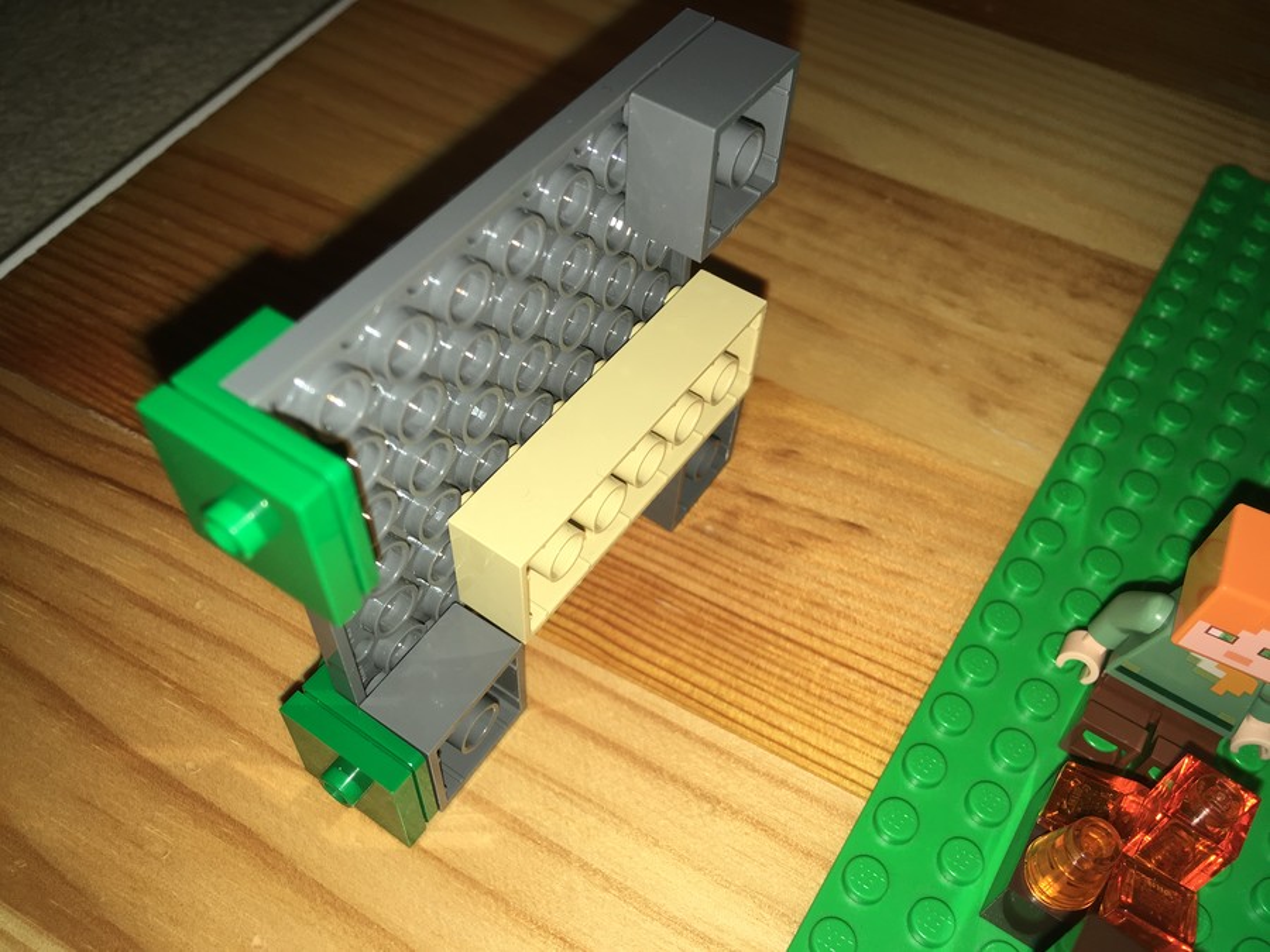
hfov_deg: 61.7
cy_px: 476
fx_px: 1064
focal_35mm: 29
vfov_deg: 48.2
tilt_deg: -54.1
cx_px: 635
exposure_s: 1/145
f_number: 2.2
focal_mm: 4.15
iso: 25
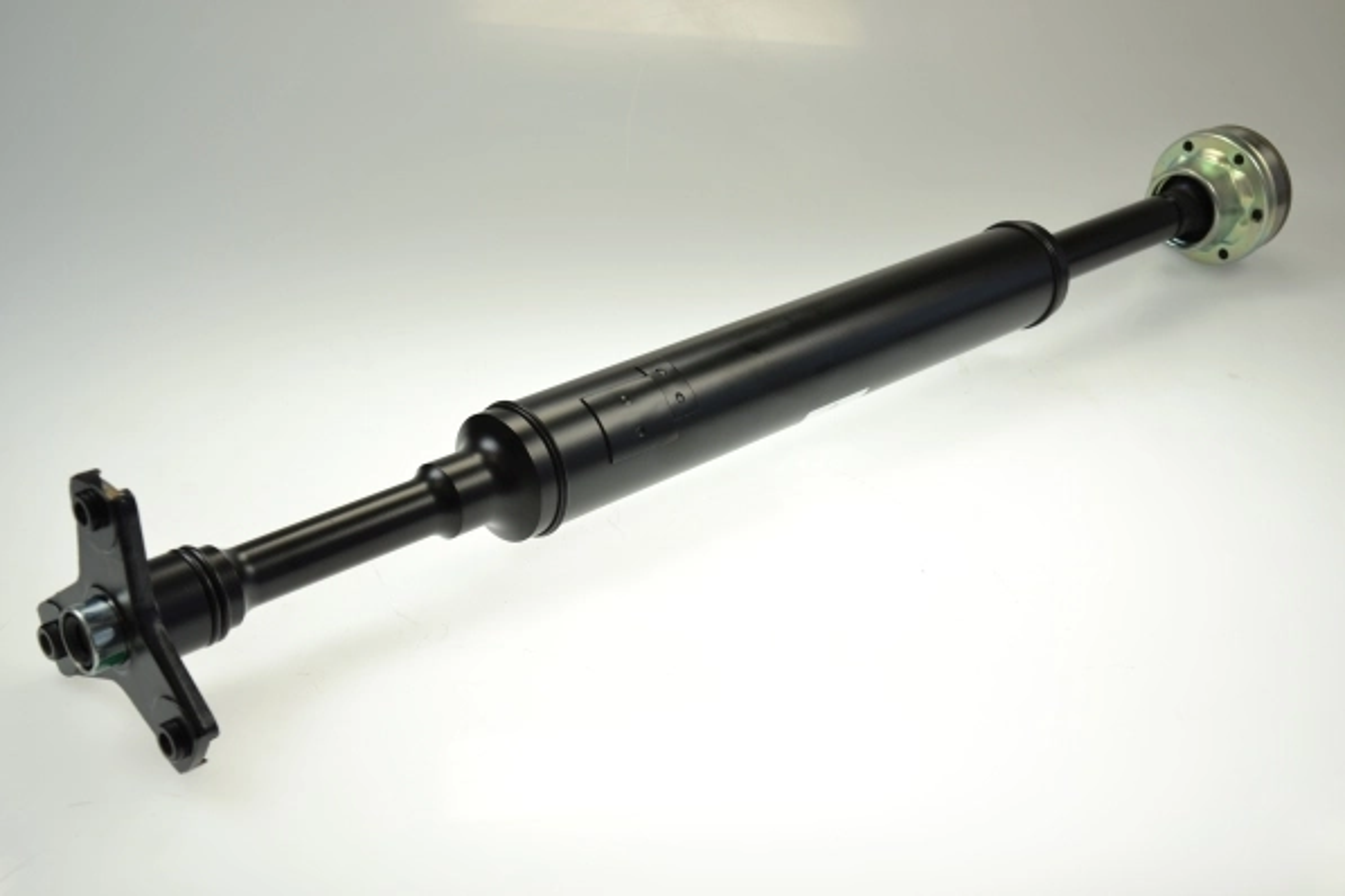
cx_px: 672
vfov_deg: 28.1
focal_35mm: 48
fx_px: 1793
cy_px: 448
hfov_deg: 41.1
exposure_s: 1/80
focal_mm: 32
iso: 100
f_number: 5.6
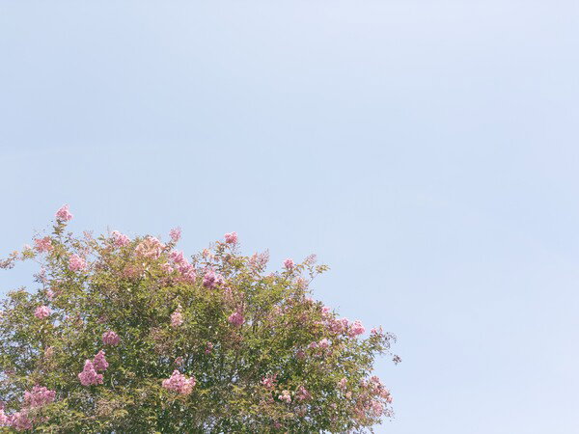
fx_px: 435
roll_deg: +5.2
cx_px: 290
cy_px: 217
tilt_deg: +42.5
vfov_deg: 53.1
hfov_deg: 67.3
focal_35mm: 26
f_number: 1.6
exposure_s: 1/1517
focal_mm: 5.96
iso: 50
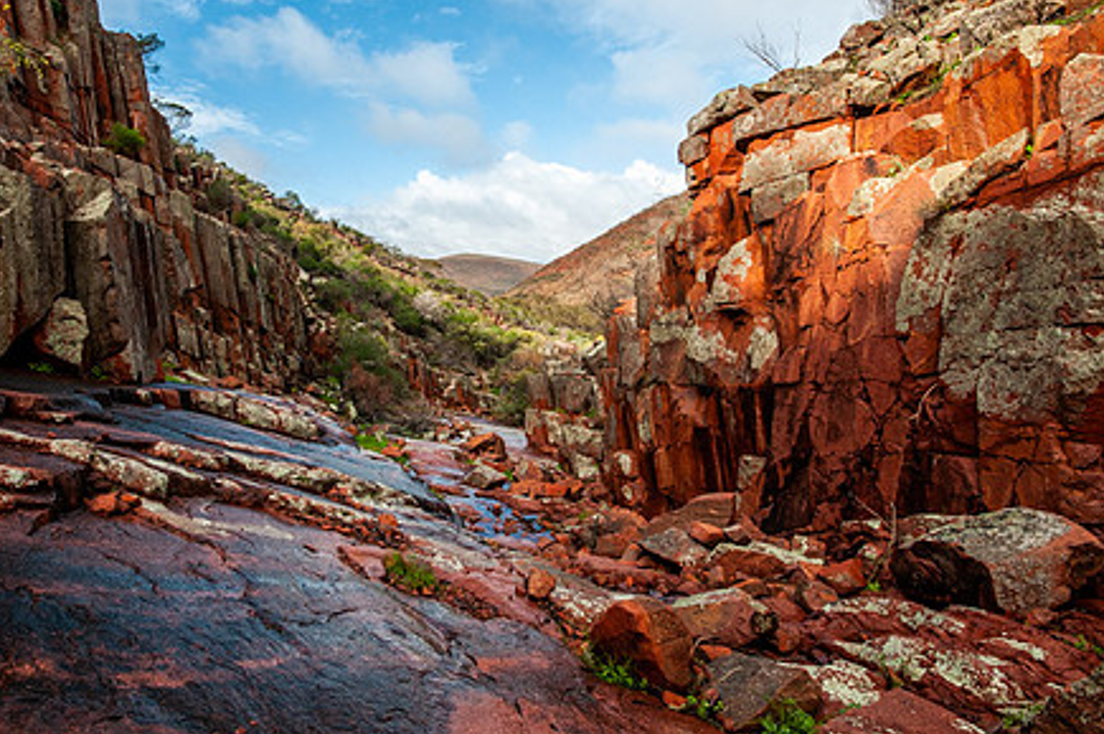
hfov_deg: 82.4
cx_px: 414
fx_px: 613
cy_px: 283
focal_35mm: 20
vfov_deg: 61.1
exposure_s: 1/160
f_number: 11
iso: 320
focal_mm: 10
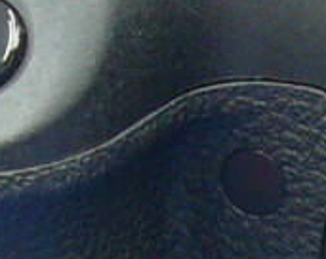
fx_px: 2975
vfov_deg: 5.0
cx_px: 629
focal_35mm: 309
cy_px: 240
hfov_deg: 6.1
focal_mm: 4.9
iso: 100
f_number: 2.9
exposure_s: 1/10
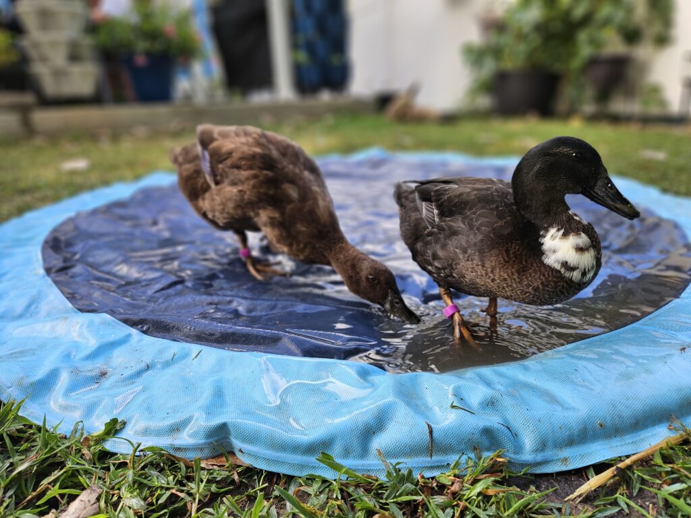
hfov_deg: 73.9
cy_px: 259
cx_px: 346
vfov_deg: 58.9
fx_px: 459
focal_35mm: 23
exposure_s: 1/222
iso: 40
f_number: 1.8
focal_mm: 5.4
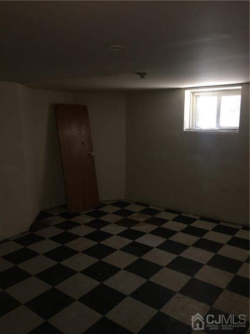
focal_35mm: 29
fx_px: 279
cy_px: 167
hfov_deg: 48.2
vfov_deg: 61.7
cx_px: 125
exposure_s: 1/30
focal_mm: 4.15
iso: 40
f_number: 2.2
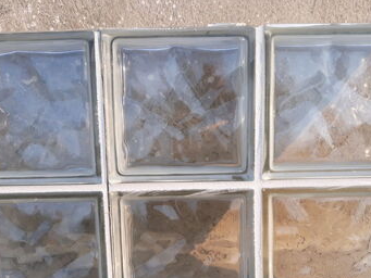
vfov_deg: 37.4
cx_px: 184
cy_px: 184
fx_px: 407
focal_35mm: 38
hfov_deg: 49.0
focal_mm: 3.71
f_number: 1.7
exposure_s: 1/455
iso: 40
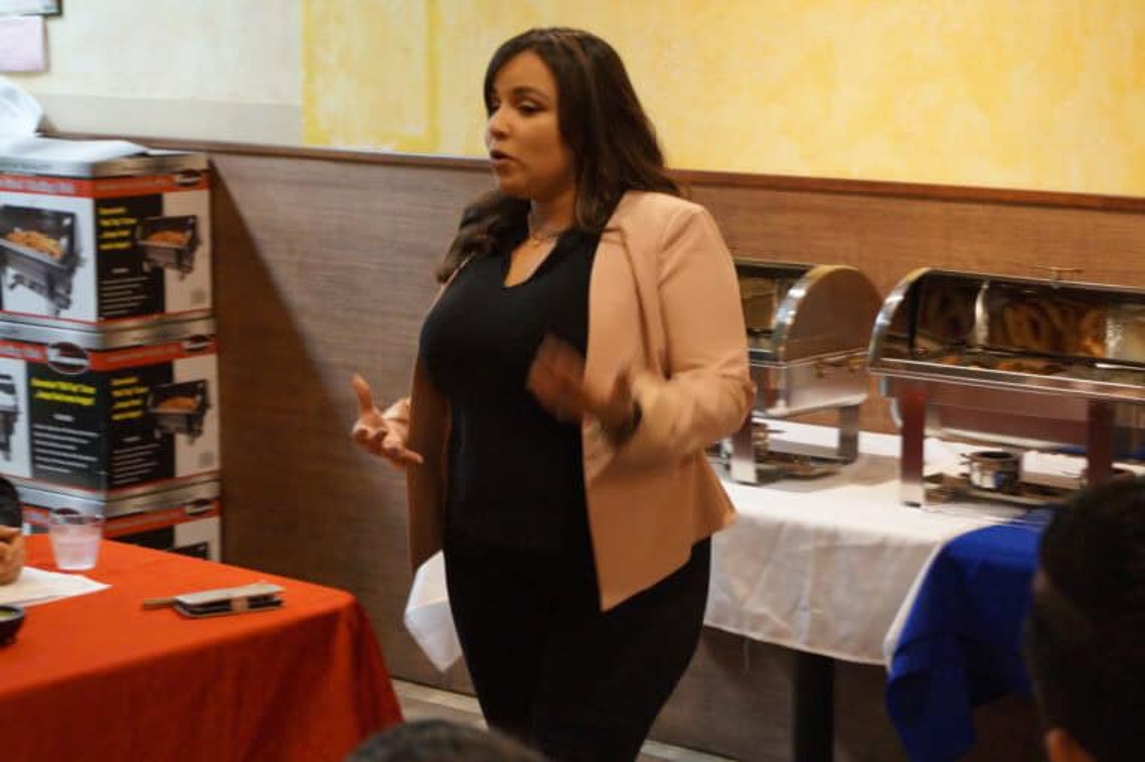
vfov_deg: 16.5
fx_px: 2622
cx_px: 572
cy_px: 381
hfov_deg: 24.6
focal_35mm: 82
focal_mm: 55
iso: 3200
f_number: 5.6
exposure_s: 1/15
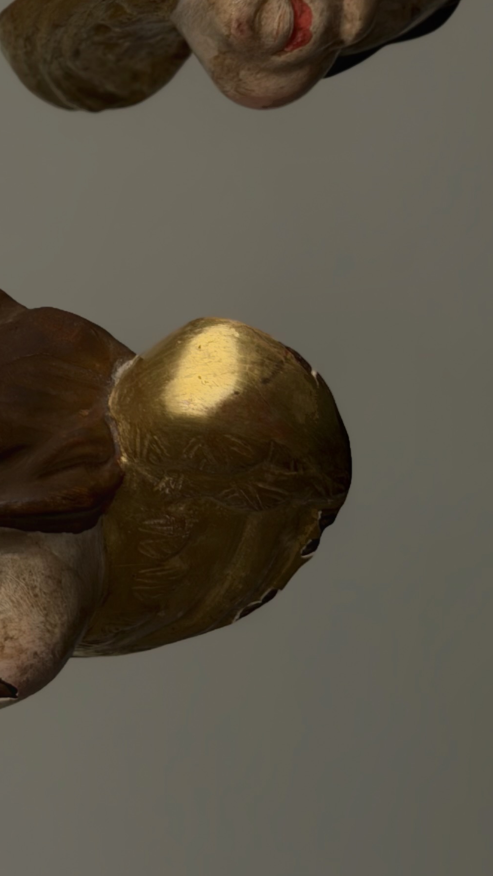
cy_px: 238
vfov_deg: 18.1
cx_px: 125
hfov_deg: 10.3
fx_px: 2743
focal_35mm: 118
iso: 125
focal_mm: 6.76
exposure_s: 1/60
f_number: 1.78
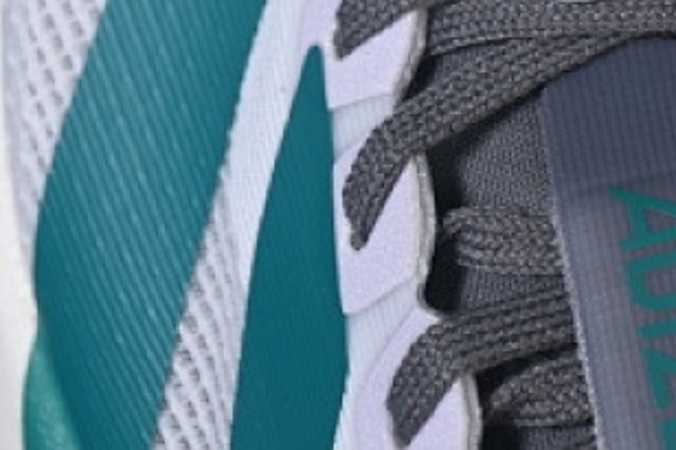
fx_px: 4936
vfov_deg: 5.2
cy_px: -169
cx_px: 511
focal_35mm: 263
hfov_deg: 7.8
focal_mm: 50
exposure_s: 1/100
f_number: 7.1
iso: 160
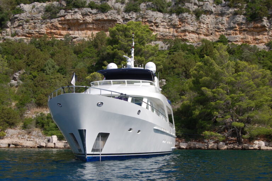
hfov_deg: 33.4
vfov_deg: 22.6
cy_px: 90
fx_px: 453
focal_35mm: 60
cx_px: 136
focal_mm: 40
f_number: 9
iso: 200
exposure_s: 1/500
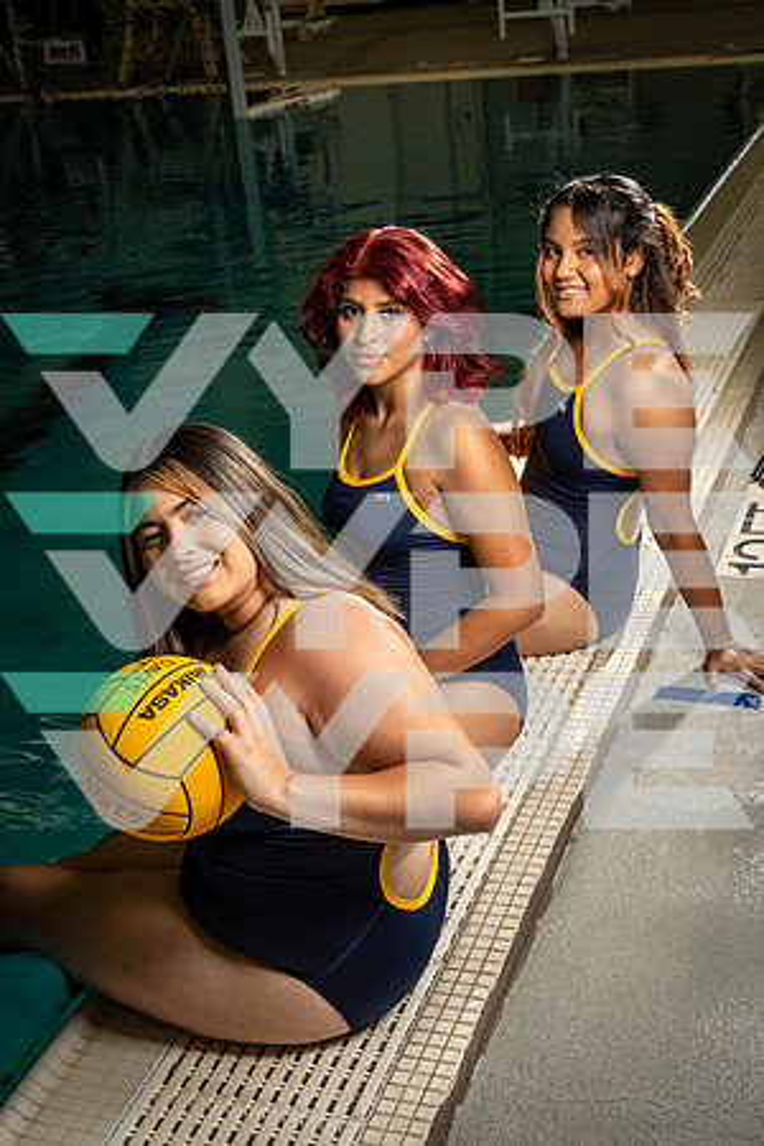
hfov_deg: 28.1
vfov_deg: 41.1
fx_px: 1528
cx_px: 382
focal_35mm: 48
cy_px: 573
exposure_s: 1/250
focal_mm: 48
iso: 640
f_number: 9
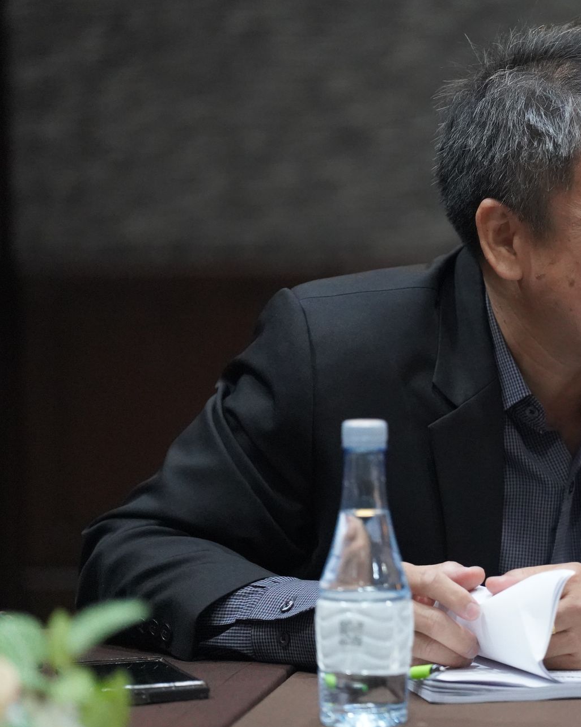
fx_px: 5781
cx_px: 567
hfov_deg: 5.7
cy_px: 369
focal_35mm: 269
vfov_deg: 7.2
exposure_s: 1/400
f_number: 2.8
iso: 10000
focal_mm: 175
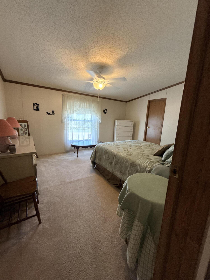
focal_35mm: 14
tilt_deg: -9.6
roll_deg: -4.4
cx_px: 105
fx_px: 113
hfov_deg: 85.7
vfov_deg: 102.1
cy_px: 140
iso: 250
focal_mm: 2.22
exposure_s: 1/120
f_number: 2.2
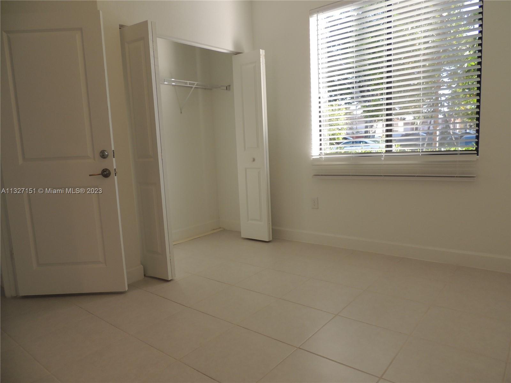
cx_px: 256
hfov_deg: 71.6
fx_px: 354
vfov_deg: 56.8
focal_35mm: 24
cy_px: 192
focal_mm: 4.3
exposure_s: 1/80
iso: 100
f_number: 3
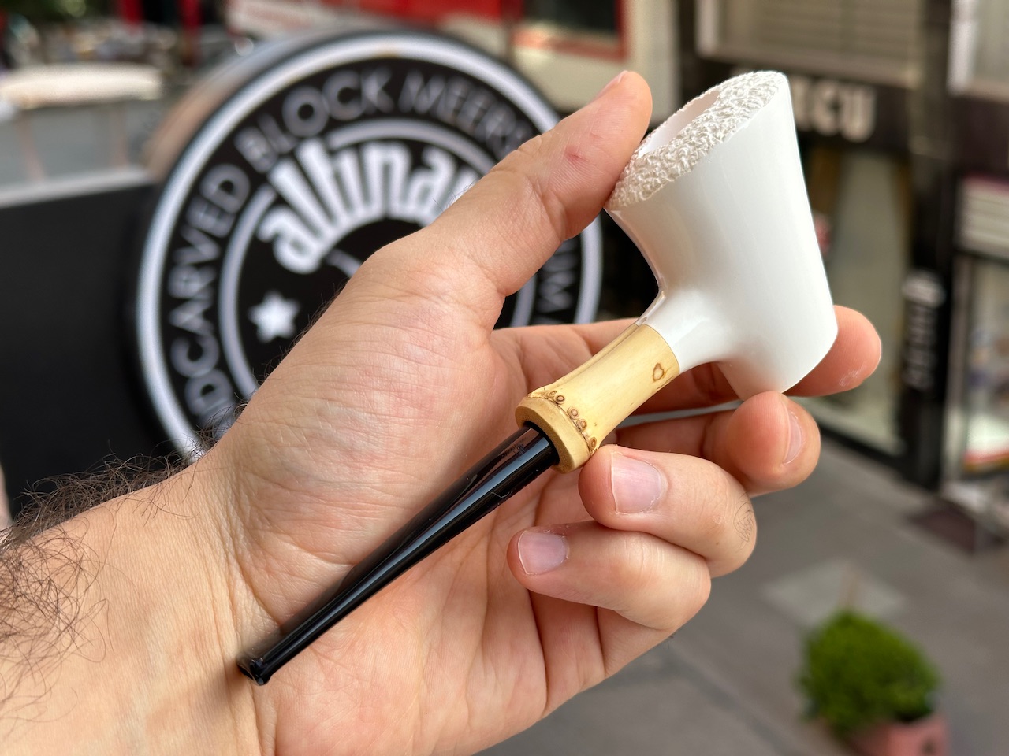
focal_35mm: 48
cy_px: 378
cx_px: 504
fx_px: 1399
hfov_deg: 39.7
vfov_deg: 30.3
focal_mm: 6.86
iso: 64
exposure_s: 1/612
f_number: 1.78
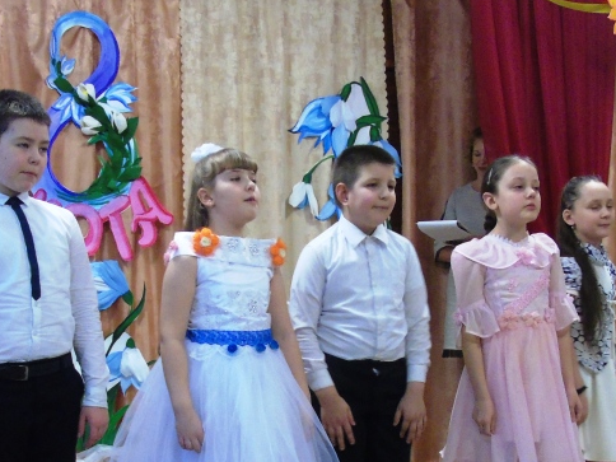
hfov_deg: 27.0
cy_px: 402
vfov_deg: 20.1
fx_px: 1281
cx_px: 276
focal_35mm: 72
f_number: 3.8
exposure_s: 1/20
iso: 500
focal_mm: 6.1
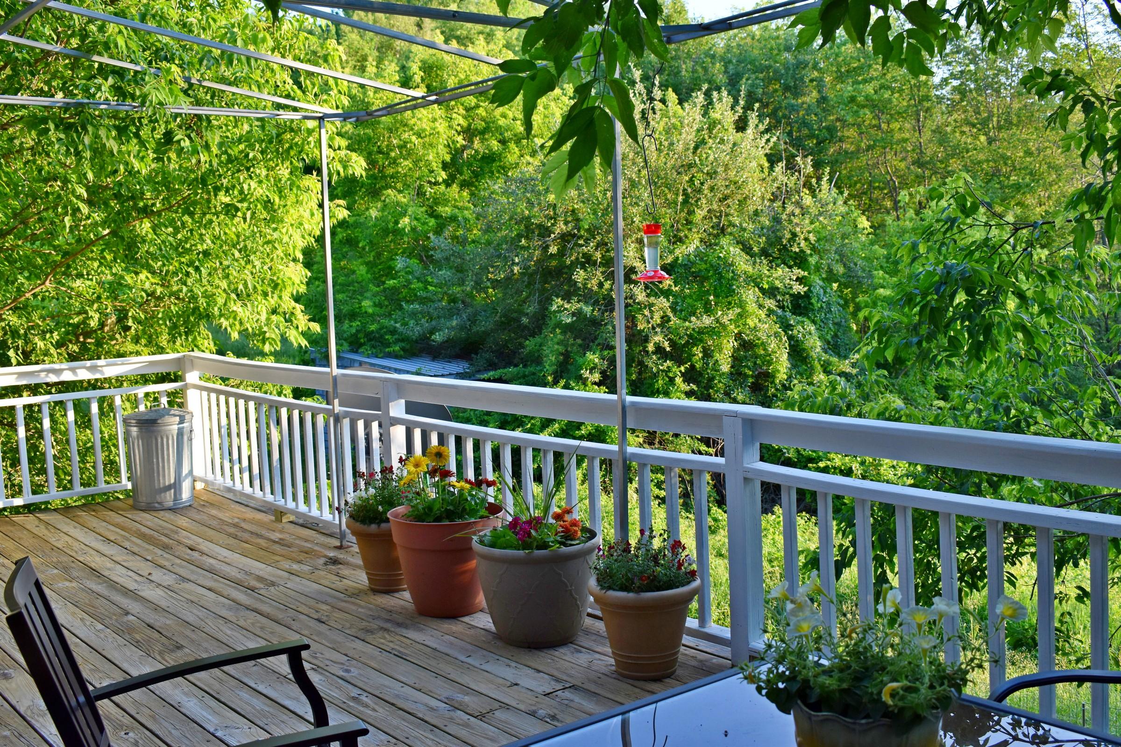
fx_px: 1168
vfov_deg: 35.5
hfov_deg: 51.3
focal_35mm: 38
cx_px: 560
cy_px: 374
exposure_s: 1/200
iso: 400
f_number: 7.1
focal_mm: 25
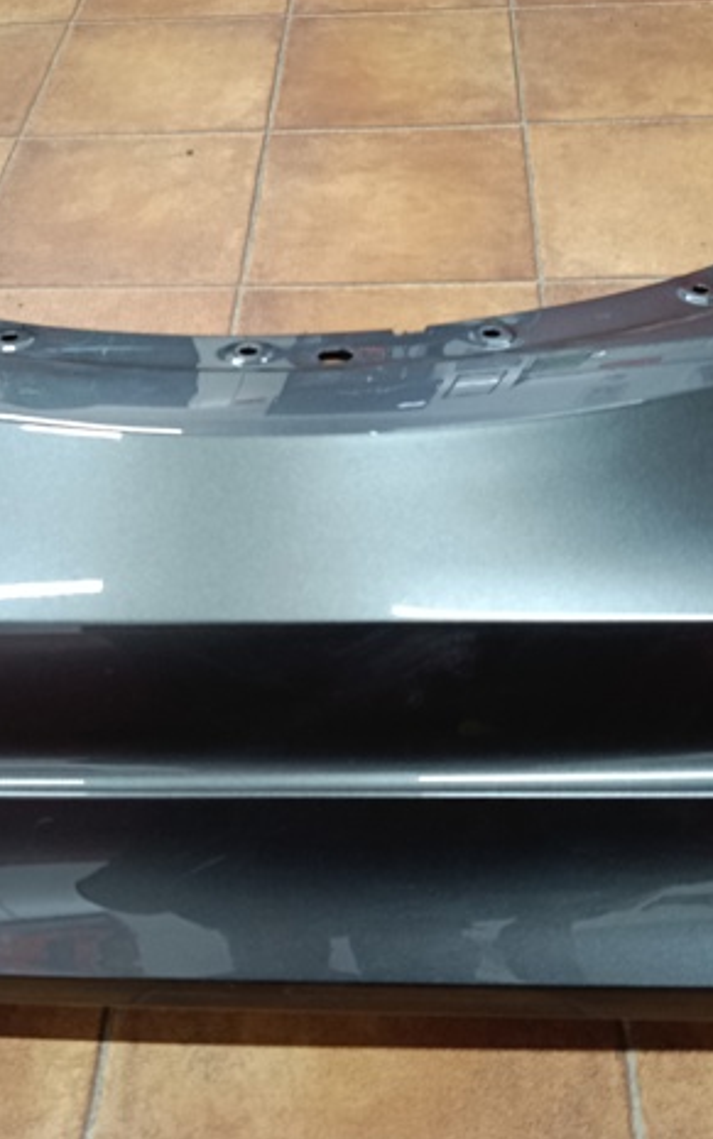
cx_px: 328
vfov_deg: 55.3
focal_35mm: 35
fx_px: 1087
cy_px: 576
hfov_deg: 36.3
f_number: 1.7
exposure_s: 1/25
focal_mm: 5.24
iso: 2604
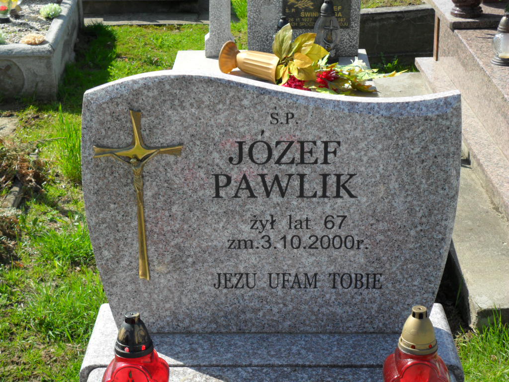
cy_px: 191
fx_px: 1088
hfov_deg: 26.3
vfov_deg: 19.9
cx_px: 254
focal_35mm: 74
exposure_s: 1/500
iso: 100
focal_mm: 13.2
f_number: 3.9
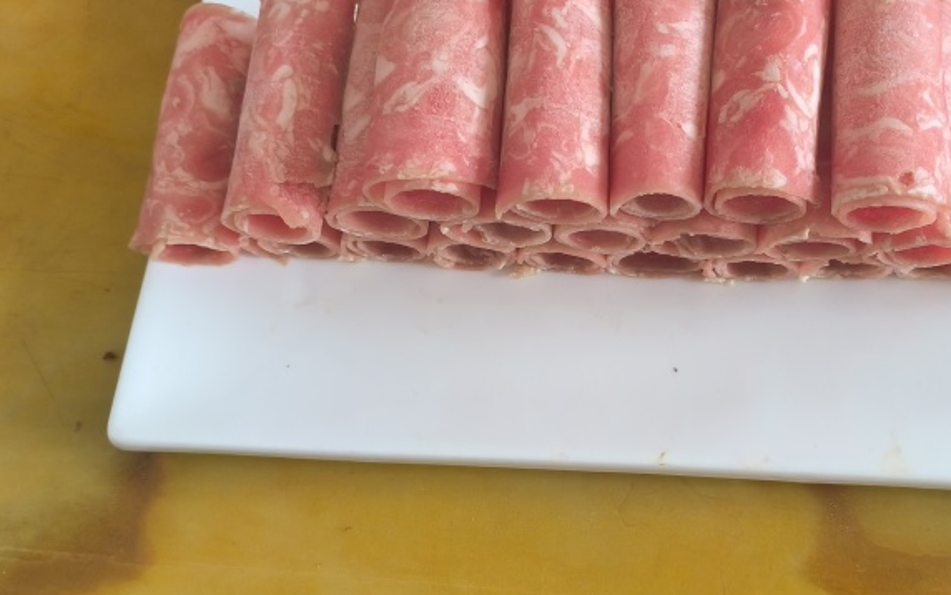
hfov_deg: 48.7
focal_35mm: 40
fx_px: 1037
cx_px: 600
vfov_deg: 32.0
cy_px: 291
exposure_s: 1/50
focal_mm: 5.52
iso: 650
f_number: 1.9
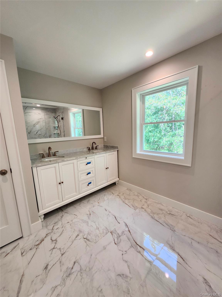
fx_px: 111
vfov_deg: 106.2
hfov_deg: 89.9
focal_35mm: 13
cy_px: 148
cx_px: 111
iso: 100
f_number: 2.2
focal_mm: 1.74
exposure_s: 1/60
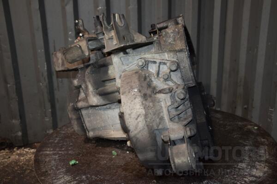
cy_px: 92
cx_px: 138
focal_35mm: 42
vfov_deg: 31.9
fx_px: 323
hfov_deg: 46.4
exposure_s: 1/60
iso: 800
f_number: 5
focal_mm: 28
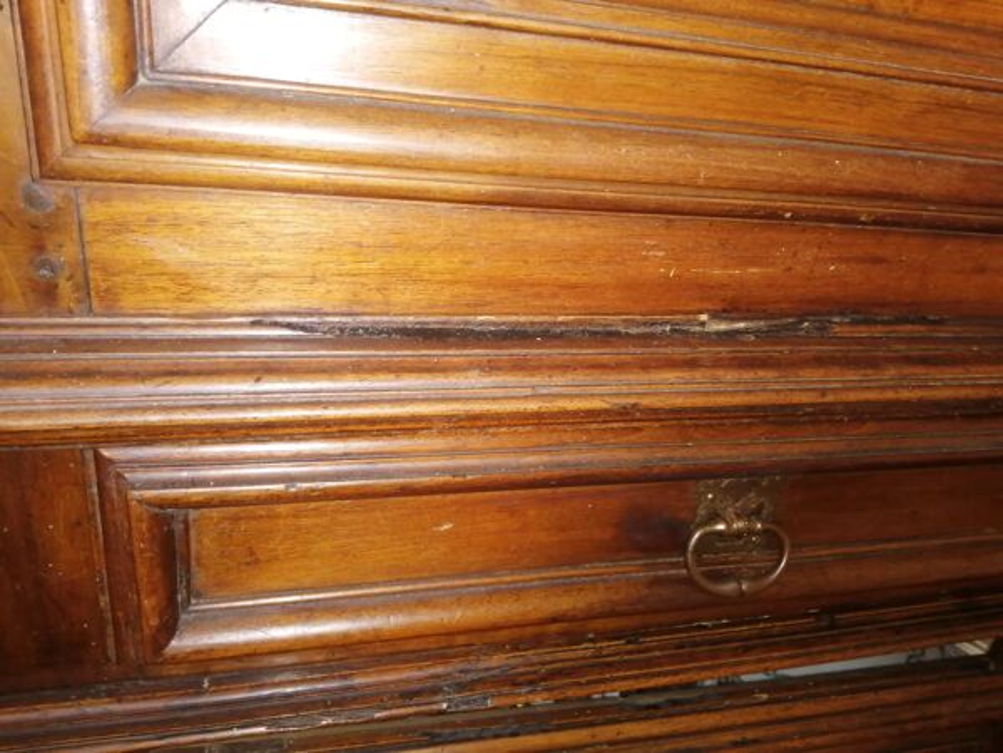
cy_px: 376
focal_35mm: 26
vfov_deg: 53.1
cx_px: 502
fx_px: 753
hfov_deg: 67.3
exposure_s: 1/33.3
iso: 200
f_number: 1.8
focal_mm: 3.6
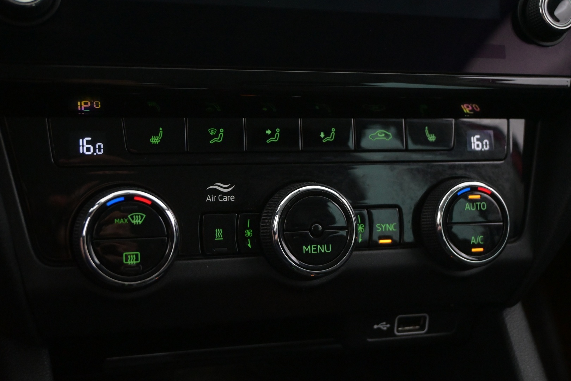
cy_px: 190
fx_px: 773
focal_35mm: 49
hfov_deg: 40.5
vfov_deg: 27.7
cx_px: 286
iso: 5000
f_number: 5
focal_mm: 32.5
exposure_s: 1/50
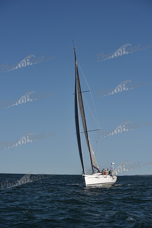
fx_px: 443
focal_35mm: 70
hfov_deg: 19.5
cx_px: 76
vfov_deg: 28.8
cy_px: 114
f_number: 6.3
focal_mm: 70
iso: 250
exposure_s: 1/1000
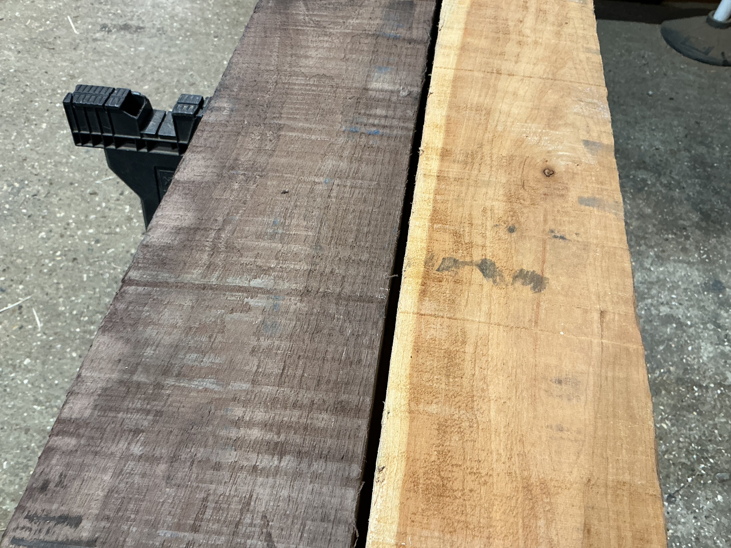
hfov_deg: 61.7
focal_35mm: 29
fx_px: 612
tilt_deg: -52.7
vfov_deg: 48.2
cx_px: 366
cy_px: 274
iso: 100
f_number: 1.8
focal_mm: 3
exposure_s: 1/60
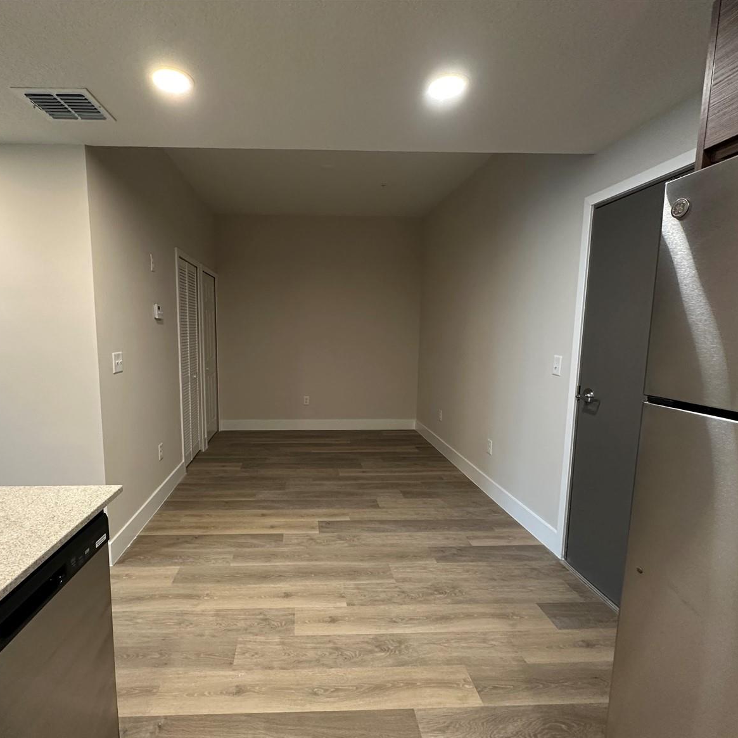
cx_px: 315
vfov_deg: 84.0
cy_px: 378
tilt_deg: -6.9
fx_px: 410
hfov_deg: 83.4
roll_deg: +0.0
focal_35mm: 17
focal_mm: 2.22
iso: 250
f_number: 2.2
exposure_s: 1/60
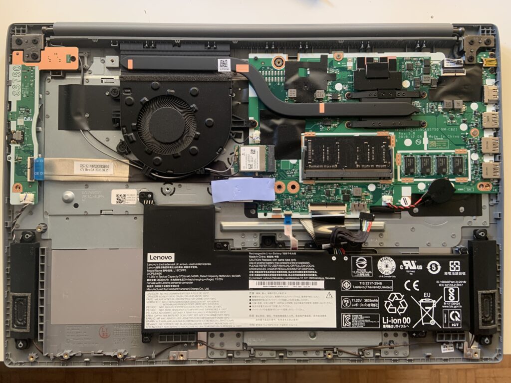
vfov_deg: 53.1
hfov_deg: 67.3
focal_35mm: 26
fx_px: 384
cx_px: 256
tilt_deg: -88.4
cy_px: 192
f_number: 1.8
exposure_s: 1/60
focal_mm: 4.25
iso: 125
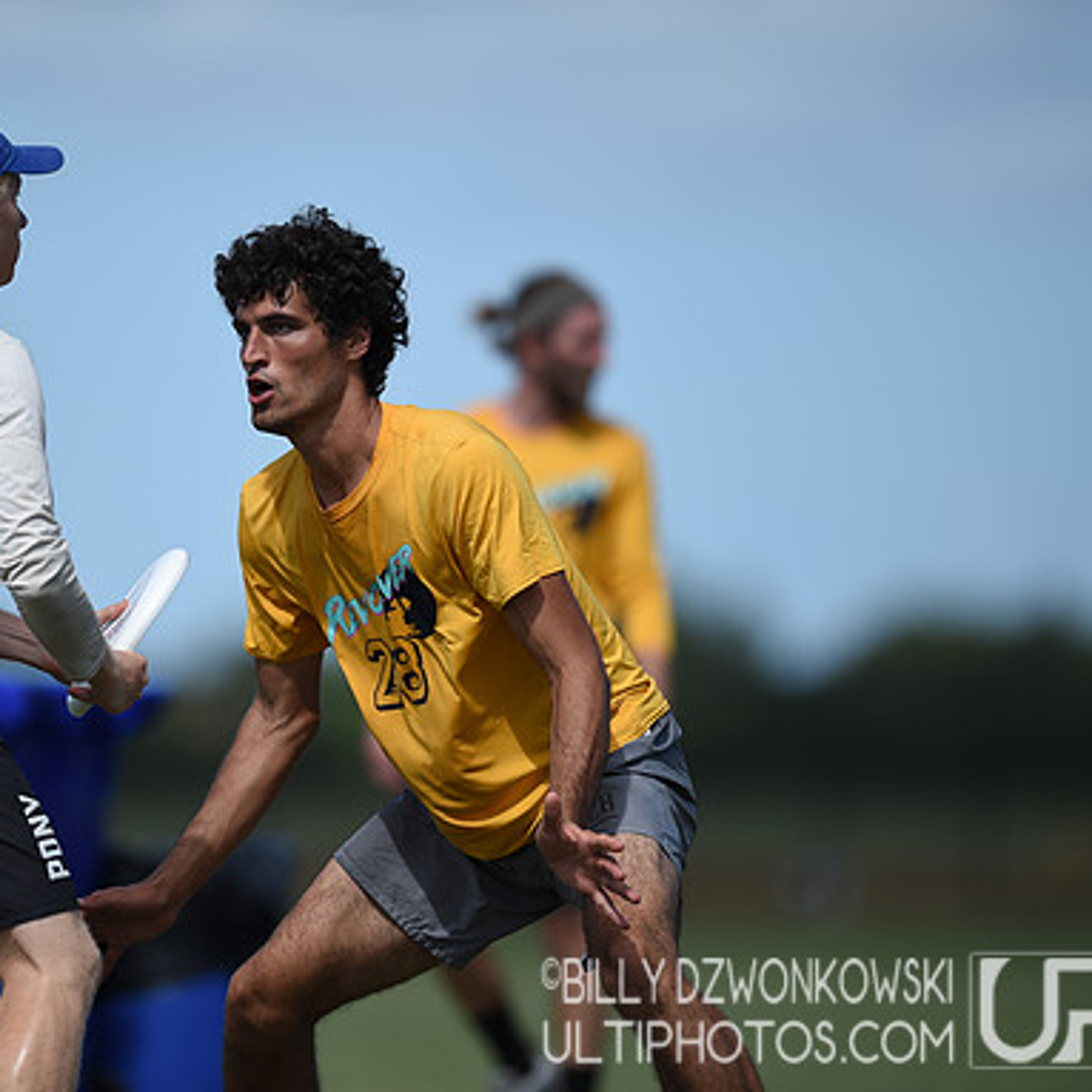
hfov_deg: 3.4
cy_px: 547
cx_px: 359
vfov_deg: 3.4
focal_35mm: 514
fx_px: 18345
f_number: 2.8
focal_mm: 400
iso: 100
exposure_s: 1/2500
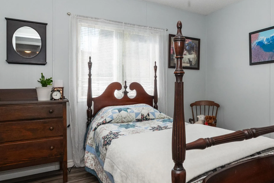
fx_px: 190
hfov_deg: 70.9
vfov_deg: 51.3
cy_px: 89
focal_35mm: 25
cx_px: 161
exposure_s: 1/60
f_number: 9
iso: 250
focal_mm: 10
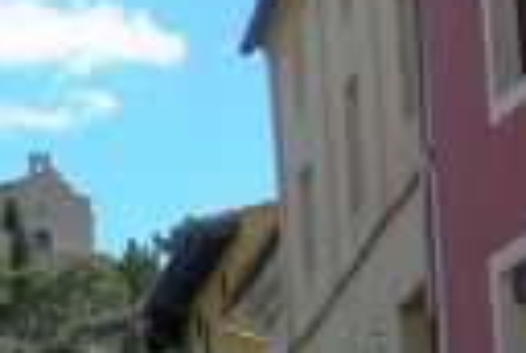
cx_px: -394
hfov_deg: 11.1
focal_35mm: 174
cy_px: 244
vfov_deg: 7.9
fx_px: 2548
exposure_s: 1/796
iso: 100
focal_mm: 5.6
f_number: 4.5
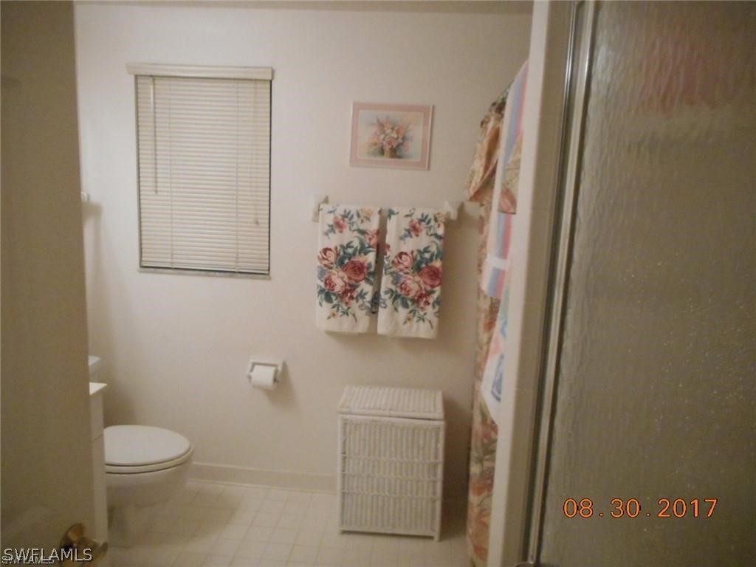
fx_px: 546
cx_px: 378
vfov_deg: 54.9
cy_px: 284
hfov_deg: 69.4
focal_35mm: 25
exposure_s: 1/40
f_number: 3.7
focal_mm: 4.5
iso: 800
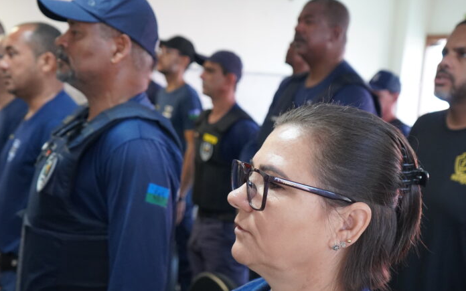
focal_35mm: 48
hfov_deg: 41.8
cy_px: 190
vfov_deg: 26.7
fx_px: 610
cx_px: 238
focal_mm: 32
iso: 4000
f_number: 4
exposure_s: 1/160
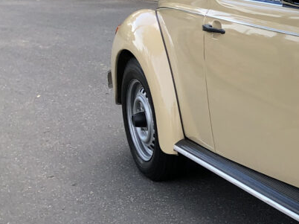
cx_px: 487
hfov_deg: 16.3
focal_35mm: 107
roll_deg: -1.4
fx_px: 924
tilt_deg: -15.0
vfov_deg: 13.8
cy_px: 127
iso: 20
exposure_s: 1/501
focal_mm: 3.99
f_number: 1.8
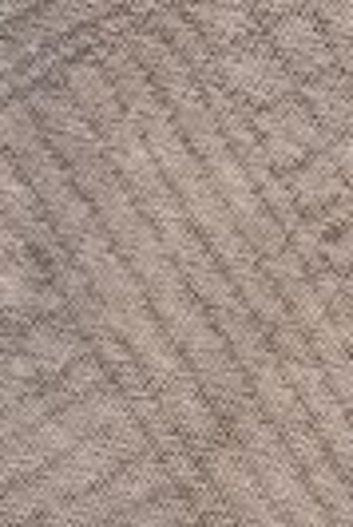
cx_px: 20
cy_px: -460
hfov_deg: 6.4
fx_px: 3169
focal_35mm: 216
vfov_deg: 9.0
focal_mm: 7.01
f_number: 1.69
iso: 967
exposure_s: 1/100
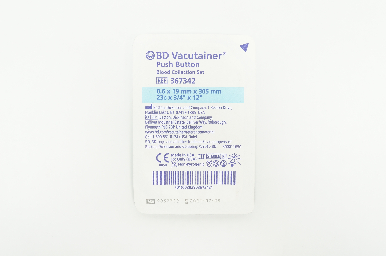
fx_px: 370
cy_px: 128
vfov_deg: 38.3
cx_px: 193
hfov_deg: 55.2
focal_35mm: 34
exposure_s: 1/30
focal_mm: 23
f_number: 6.3
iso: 400
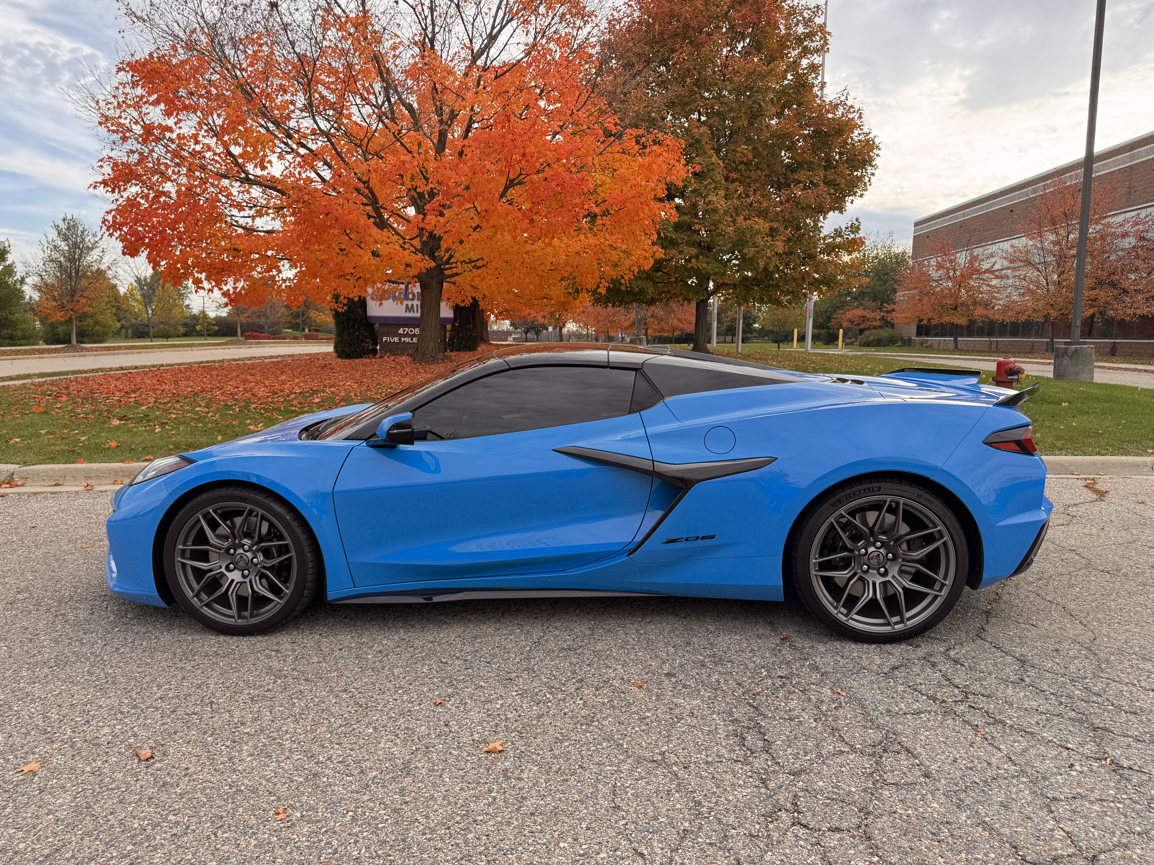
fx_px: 800
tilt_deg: -6.9
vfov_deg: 56.8
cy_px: 432
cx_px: 577
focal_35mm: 24
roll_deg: -1.4
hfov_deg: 71.6
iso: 80
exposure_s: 1/609
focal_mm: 6.76
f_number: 1.78
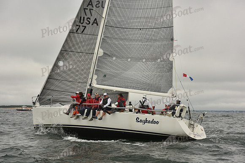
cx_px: 122
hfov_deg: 28.8
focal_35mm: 70
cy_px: 82
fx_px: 476
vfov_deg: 19.5
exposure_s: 1/800
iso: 320
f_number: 8
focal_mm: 70
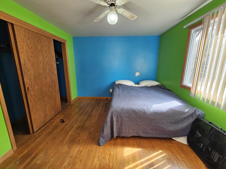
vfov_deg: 89.9
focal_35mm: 13
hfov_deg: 106.2
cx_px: 113
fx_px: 85
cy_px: 84
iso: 160
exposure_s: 1/60
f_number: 2.2
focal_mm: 2.2
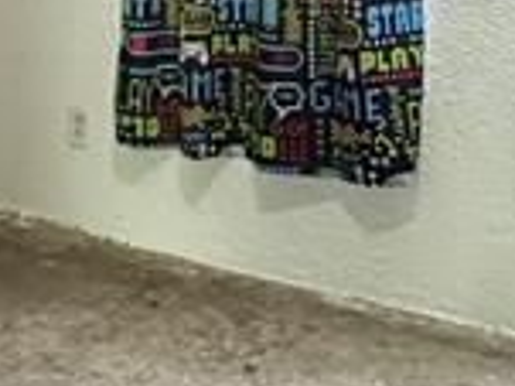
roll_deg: -0.7
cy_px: -195
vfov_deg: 14.5
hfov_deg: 19.4
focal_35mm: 95
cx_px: -116
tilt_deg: +1.1
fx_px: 1412
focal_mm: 2.22
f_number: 2.2
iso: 400
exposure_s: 1/60
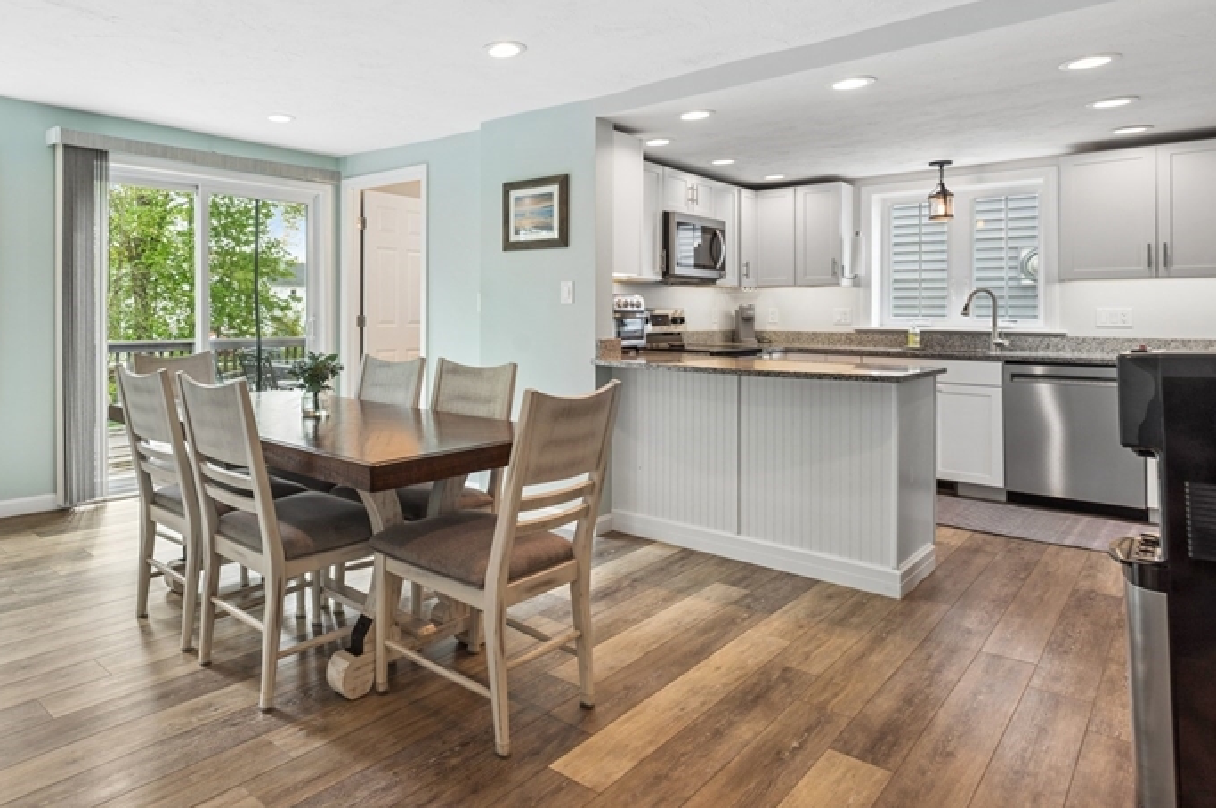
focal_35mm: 22
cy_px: 311
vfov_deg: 57.1
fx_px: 734
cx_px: 393
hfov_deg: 76.5
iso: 100
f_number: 8
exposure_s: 1/15
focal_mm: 14.5
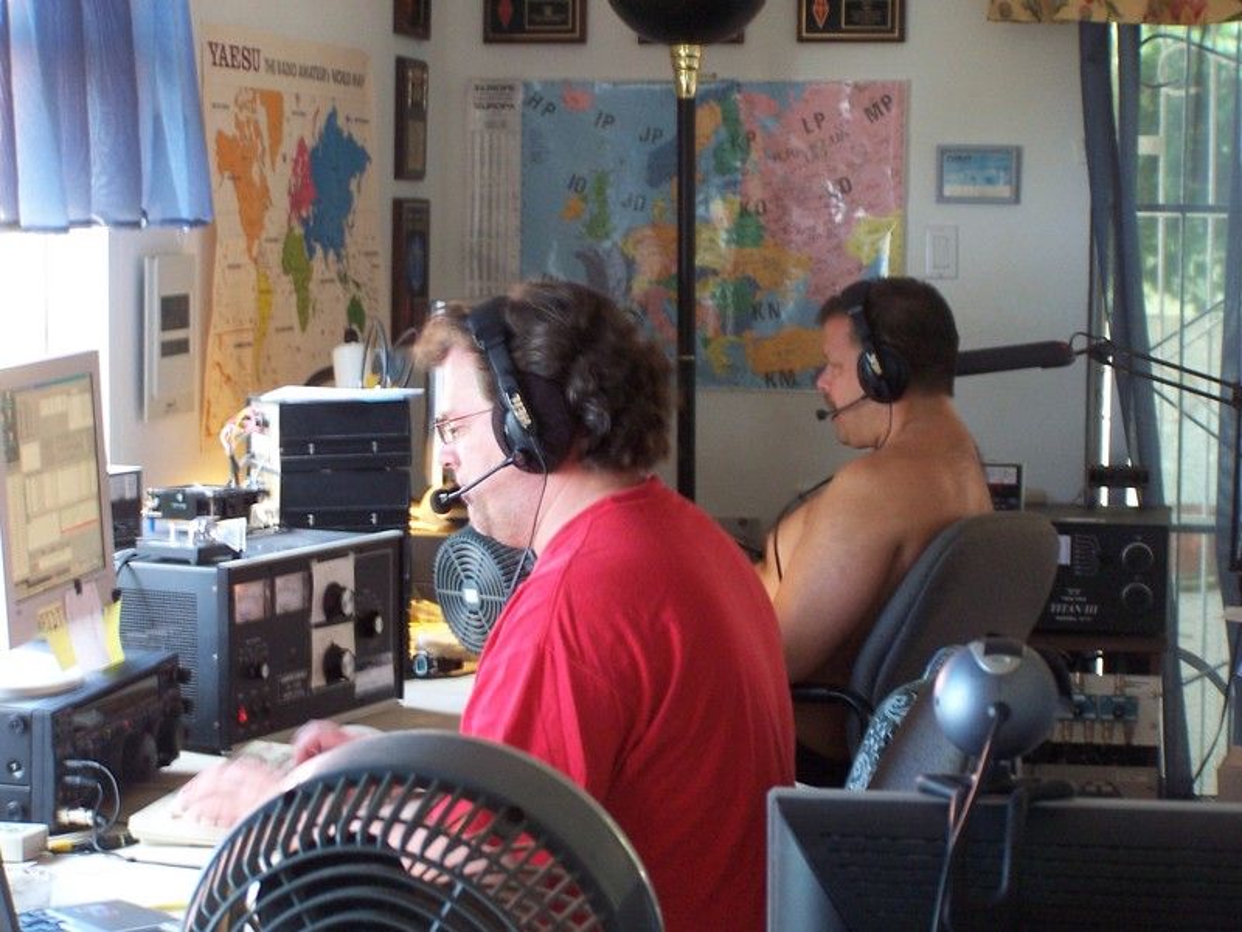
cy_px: 466
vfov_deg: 18.0
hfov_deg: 23.8
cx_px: 621
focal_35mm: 82
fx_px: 2942
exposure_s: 1/10
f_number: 3.2
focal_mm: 13.7
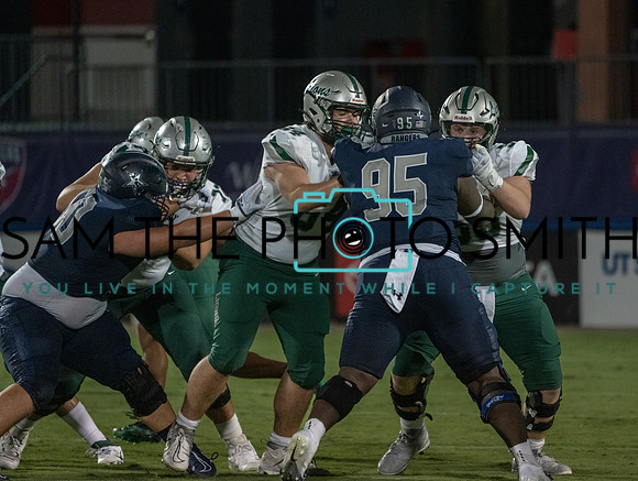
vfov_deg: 3.1
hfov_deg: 4.1
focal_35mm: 487
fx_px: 8983
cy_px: 216
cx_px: 396
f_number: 5.6
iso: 6400
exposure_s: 1/1000
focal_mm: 388
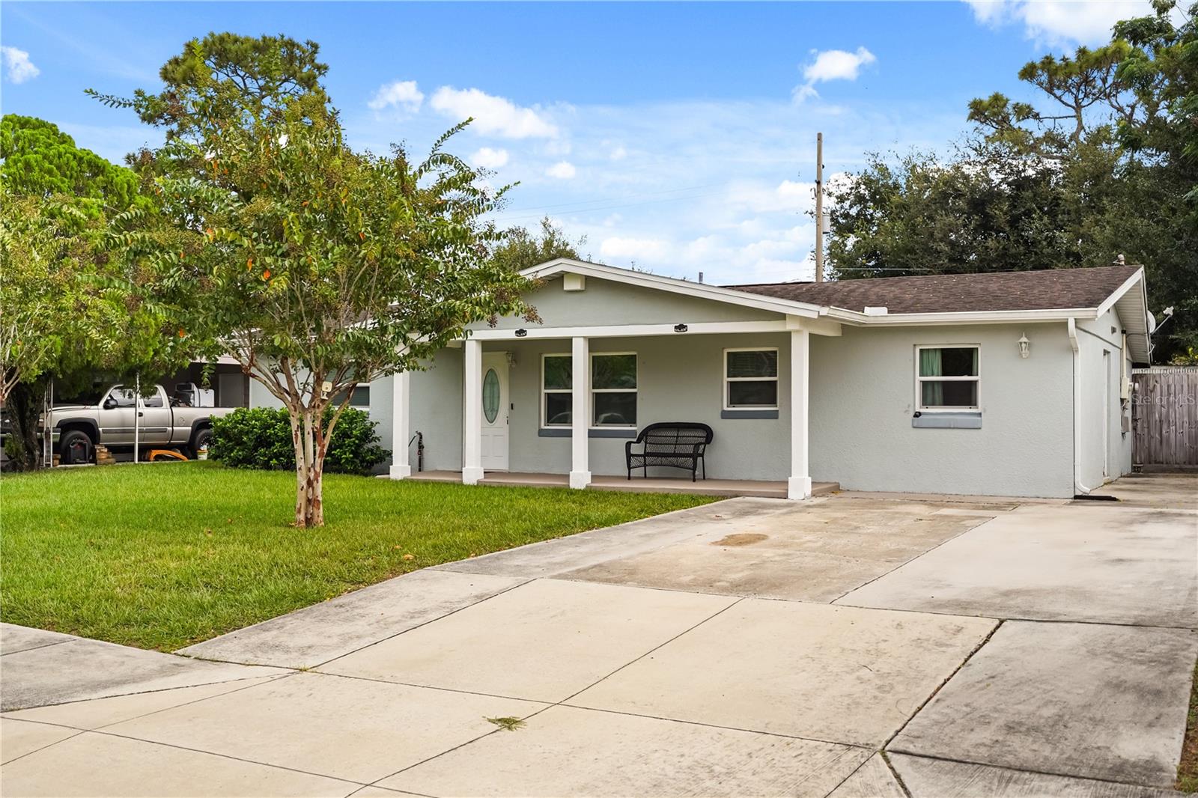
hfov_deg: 54.4
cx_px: 599
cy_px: 399
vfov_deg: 37.8
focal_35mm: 35
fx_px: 1164
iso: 320
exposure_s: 1/1600
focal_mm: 35
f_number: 4
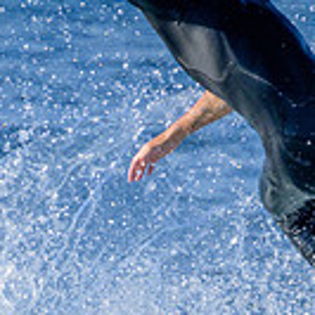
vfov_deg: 0.6
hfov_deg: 0.6
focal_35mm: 2963
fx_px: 30505
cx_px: 230
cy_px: 342
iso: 900
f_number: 11
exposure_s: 1/2000
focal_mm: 800
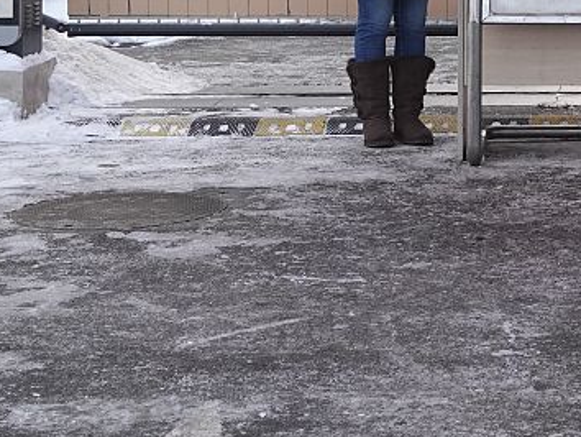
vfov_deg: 10.3
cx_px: 607
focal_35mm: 140
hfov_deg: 13.8
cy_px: -200
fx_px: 2351
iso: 250
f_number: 4
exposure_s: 1/320
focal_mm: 15.73
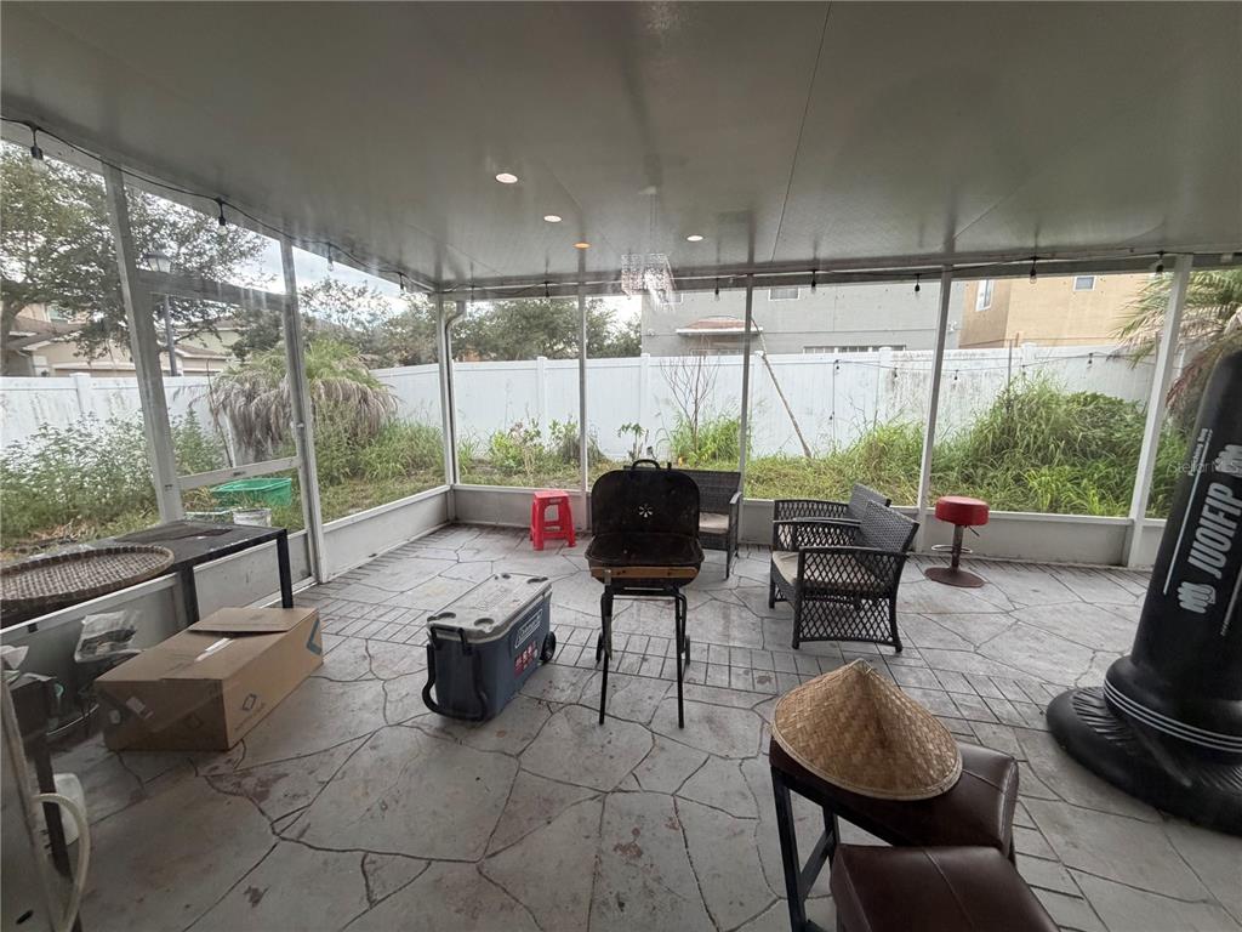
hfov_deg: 102.1
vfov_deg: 85.7
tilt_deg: -10.5
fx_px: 502
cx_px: 621
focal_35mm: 14
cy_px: 466
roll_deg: +0.3
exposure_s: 1/120
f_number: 2.2
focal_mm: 2.22
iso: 320
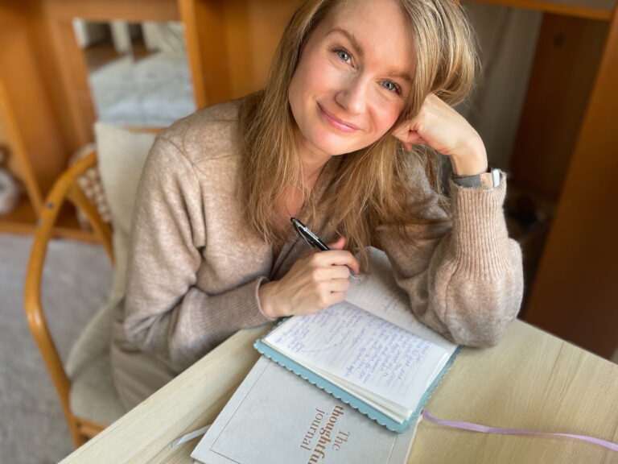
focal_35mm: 26
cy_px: 232
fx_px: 464
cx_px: 309
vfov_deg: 53.1
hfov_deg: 67.3
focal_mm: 4.2
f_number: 1.6
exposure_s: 1/121
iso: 64
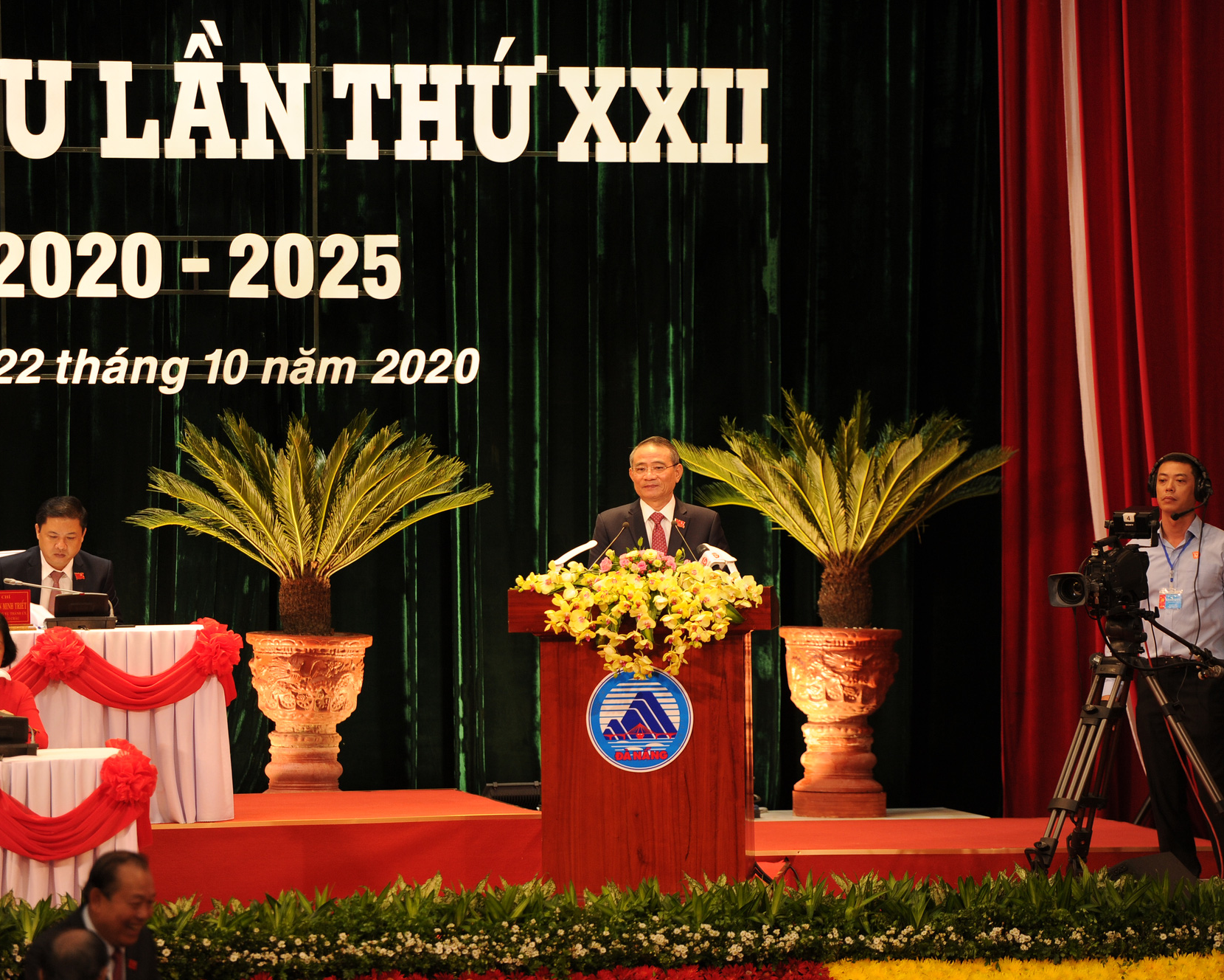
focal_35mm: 226
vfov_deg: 6.8
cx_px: 673
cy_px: 490
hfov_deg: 8.5
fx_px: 8187
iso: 1000
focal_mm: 200
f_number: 2.8
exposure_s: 1/250
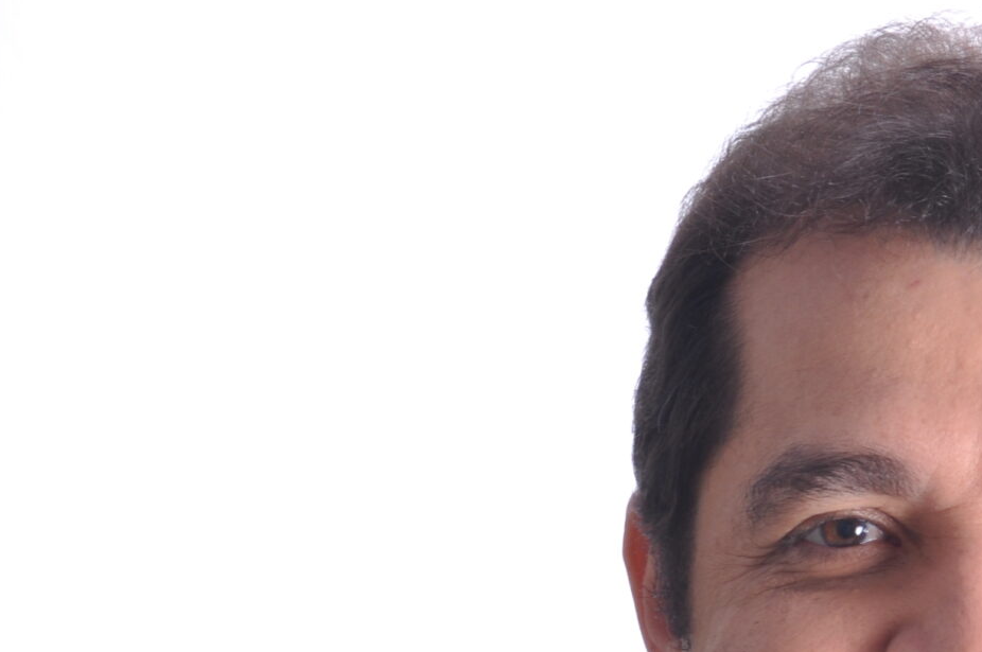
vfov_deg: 6.8
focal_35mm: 199
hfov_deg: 10.3
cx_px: 936
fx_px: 5422
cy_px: 727
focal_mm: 48
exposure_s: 1/80
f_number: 7.1
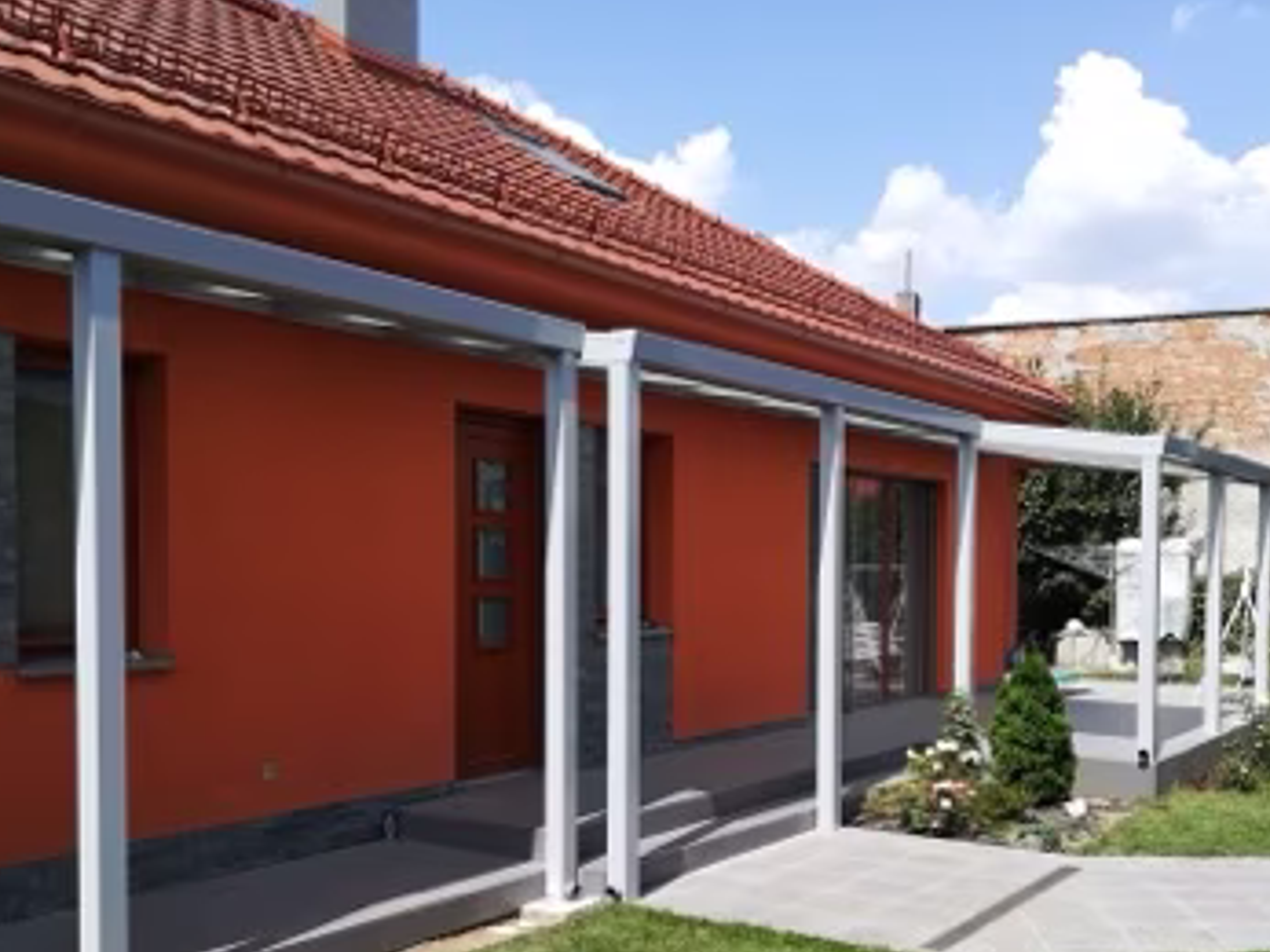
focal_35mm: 36
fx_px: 1320
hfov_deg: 51.3
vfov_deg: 39.3
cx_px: 703
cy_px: 619
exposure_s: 1/822
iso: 50
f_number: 2.2
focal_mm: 3.83
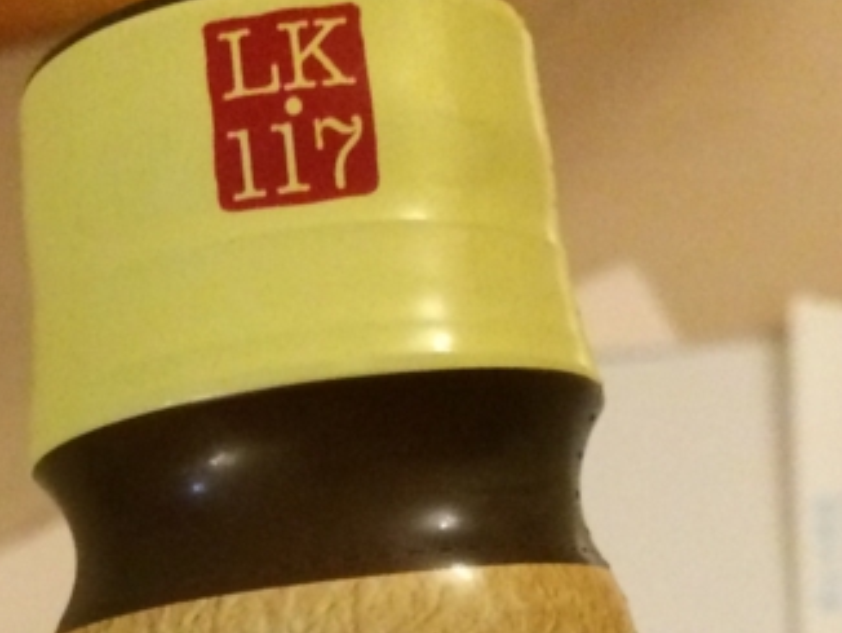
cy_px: 845
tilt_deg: -77.6
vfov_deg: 15.4
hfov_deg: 21.2
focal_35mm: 91
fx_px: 2215
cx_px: 129
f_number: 2.2
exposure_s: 1/30
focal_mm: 4.15
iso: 320
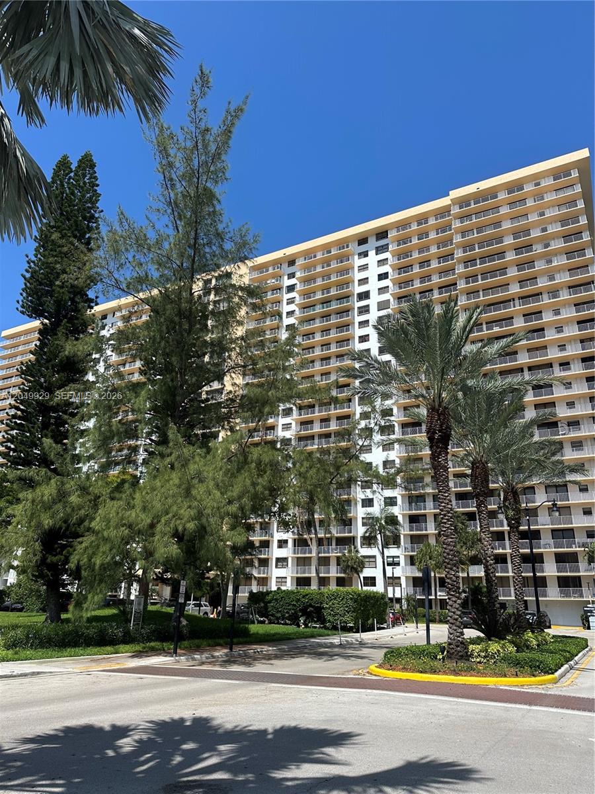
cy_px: 397
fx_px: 550
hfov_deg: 56.8
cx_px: 298
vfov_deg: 71.6
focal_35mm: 24
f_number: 1.78
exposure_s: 1/4762
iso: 80
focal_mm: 6.86
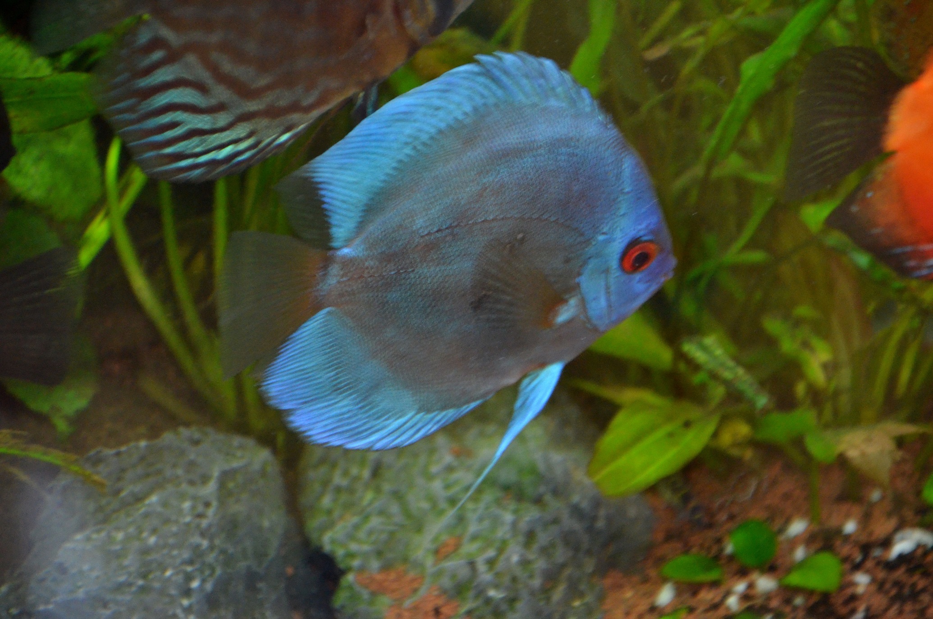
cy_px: 310
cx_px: 466
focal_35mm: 375
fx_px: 9701
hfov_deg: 5.5
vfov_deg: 3.7
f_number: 6.3
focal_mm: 250
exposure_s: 1/60
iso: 3200
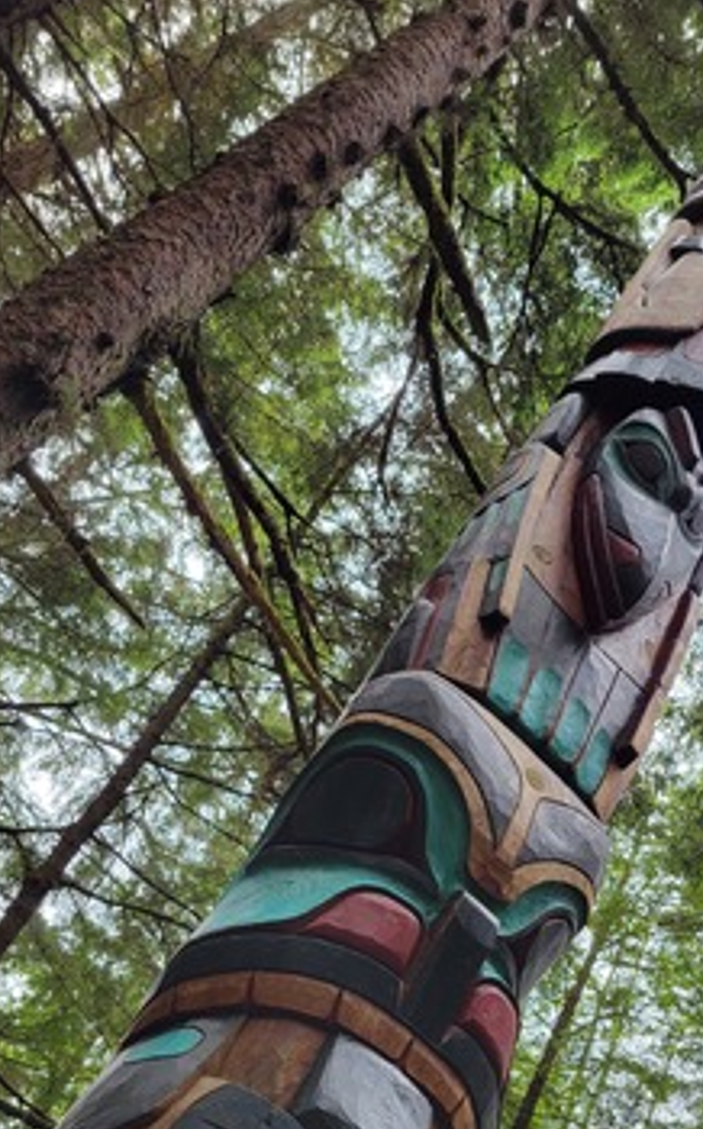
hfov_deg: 31.1
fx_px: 1260
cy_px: 787
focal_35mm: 41
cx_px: 435
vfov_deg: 47.2
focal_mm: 5.4
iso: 40
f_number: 1.8
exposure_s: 1/131
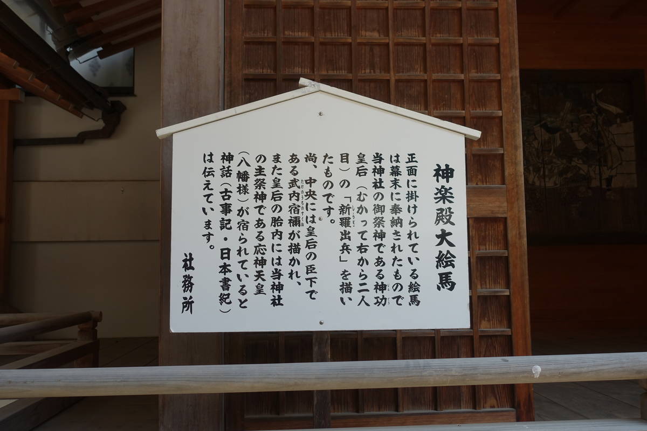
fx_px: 593
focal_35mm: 33
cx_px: 324
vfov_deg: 40.0
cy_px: 216
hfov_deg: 57.2
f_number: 4
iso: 125
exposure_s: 1/400
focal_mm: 12.2
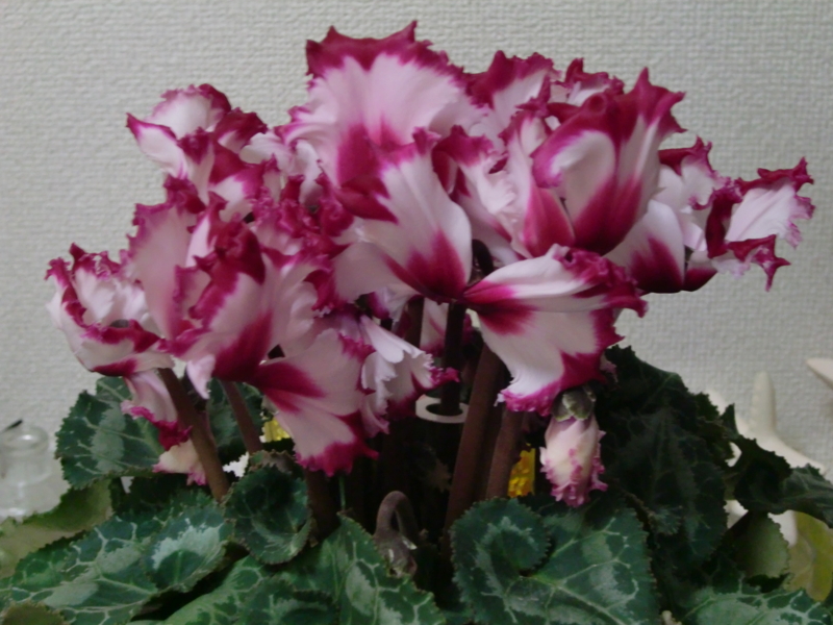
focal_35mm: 55
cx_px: 416
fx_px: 1324
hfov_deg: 34.9
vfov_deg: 26.6
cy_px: 312
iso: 400
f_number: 3.6
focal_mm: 9.8
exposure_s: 1/13
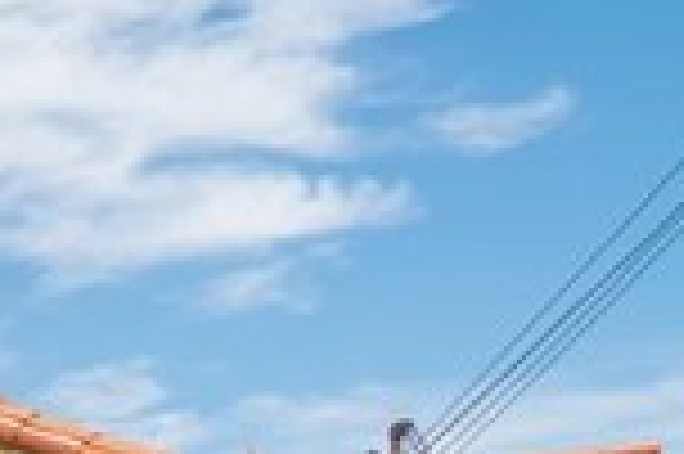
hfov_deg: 16.0
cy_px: 841
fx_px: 1917
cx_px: -662
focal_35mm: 101
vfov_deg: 12.3
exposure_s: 1/500
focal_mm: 10
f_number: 7.1
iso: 100
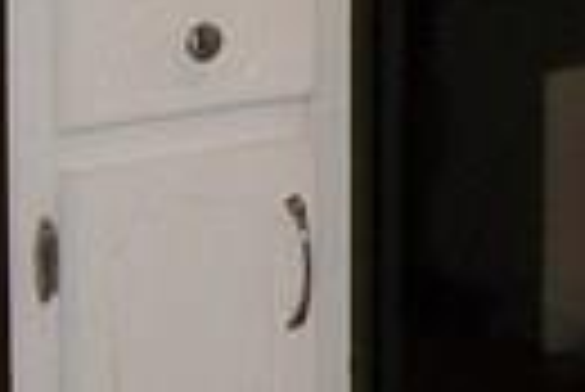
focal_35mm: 262
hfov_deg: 7.6
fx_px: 4262
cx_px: 994
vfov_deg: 5.2
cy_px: -311
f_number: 2.9
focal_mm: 5.7
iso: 160
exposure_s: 1/30
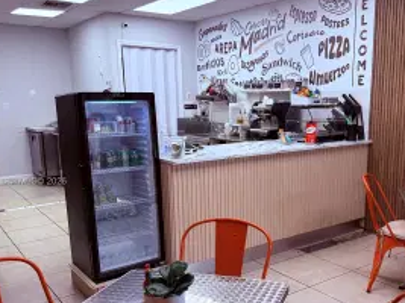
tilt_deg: -10.9
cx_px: 252
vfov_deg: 39.5
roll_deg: +0.2
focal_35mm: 36
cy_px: 182
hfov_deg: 50.9
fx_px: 421
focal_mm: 6.76
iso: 64
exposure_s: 1/120
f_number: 1.78
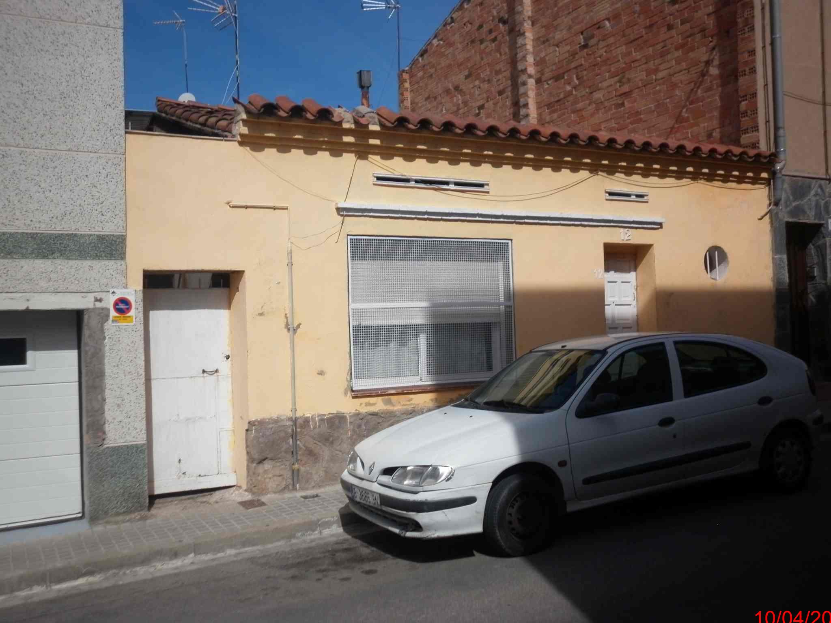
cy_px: 312
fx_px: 864
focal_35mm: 36
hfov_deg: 51.4
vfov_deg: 39.7
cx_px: 416
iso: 80
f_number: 8
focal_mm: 6.5
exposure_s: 1/400
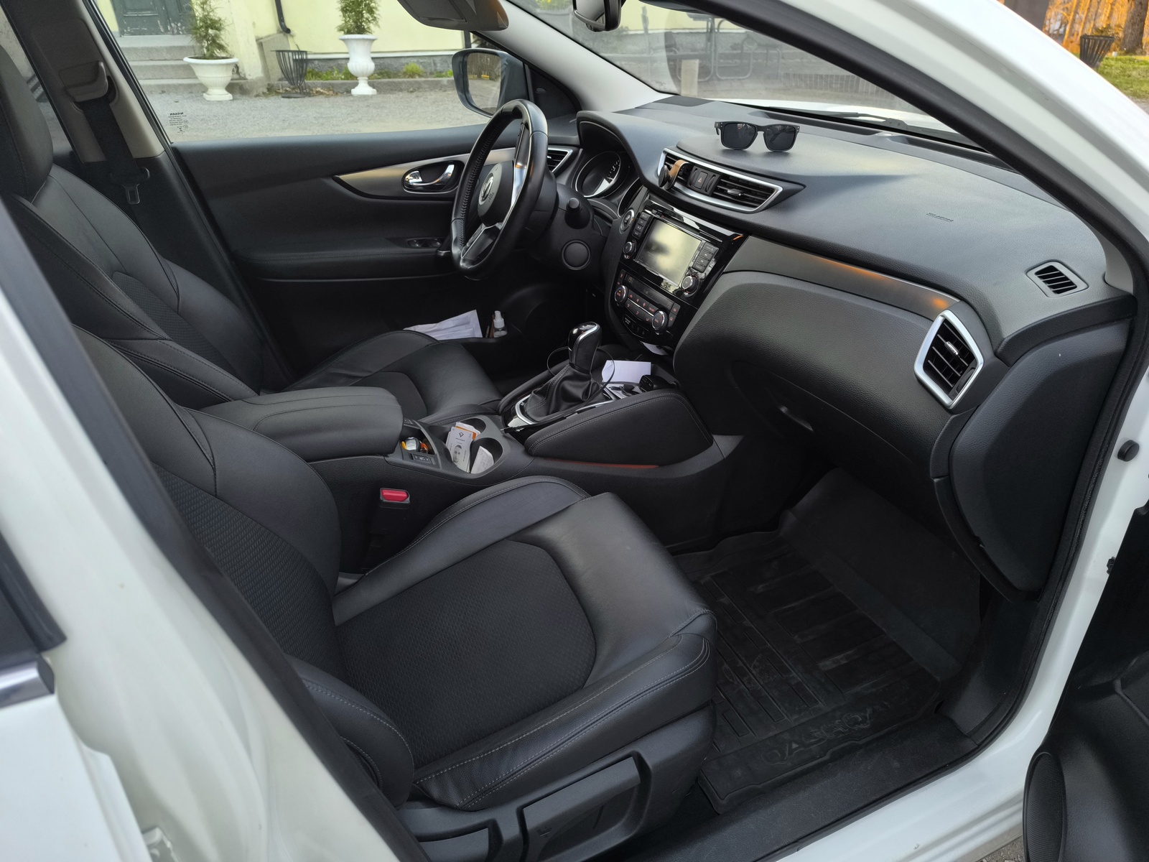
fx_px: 763
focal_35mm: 23
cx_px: 574
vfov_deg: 58.9
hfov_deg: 73.9
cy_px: 431
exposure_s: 1/100
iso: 500
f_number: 1.65
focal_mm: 6.14
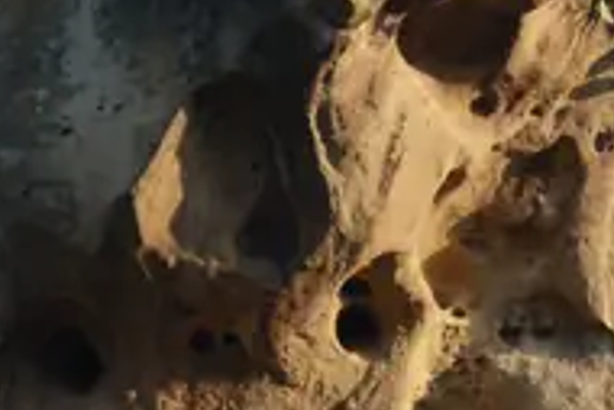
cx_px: 291
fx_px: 7049
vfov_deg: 3.3
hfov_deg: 5.0
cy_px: 357
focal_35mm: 413
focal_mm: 56
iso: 100
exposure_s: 1/250
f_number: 4
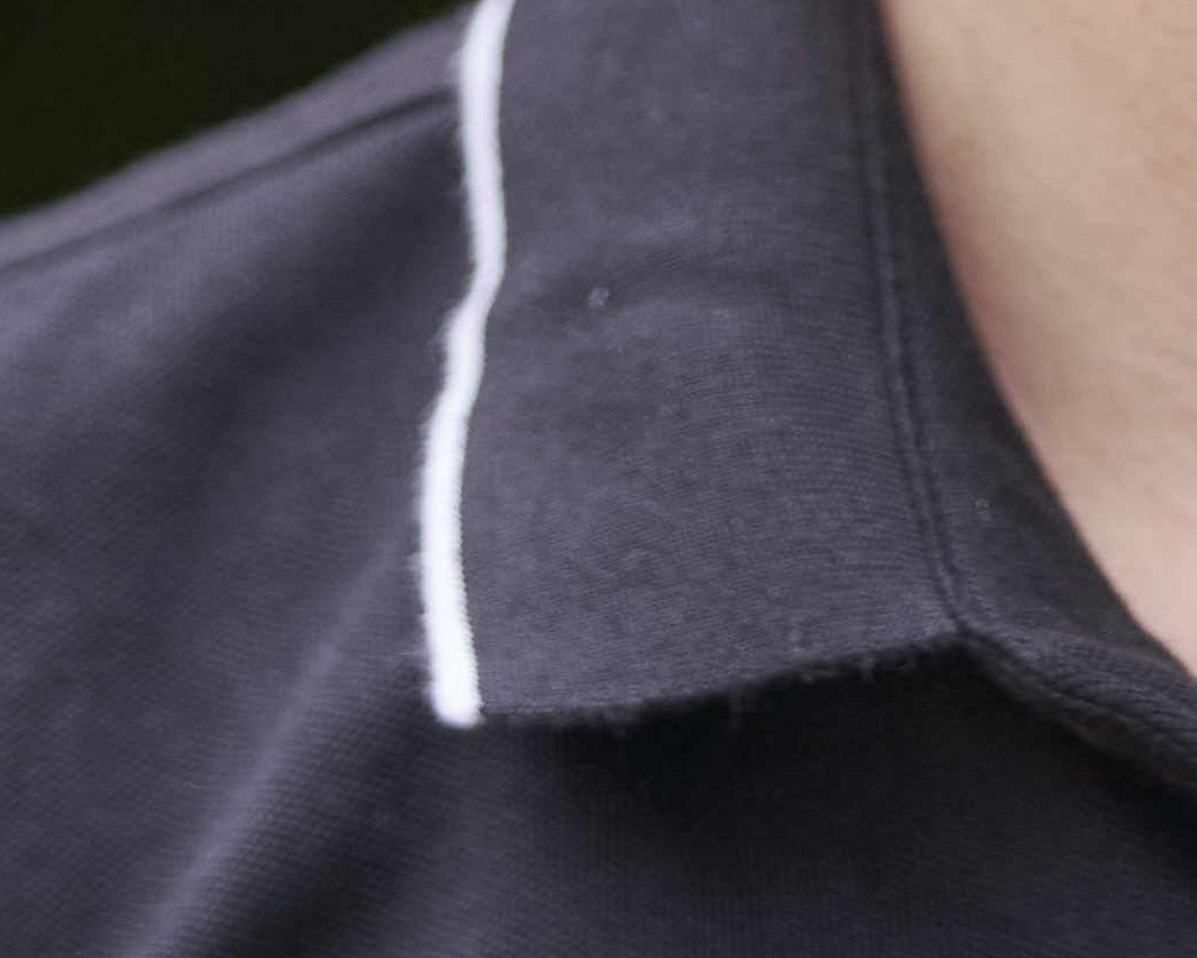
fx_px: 27812
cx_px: 1606
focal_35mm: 785
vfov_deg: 2.0
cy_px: -333
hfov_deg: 2.5
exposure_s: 1/1250
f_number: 2.8
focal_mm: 109
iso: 400
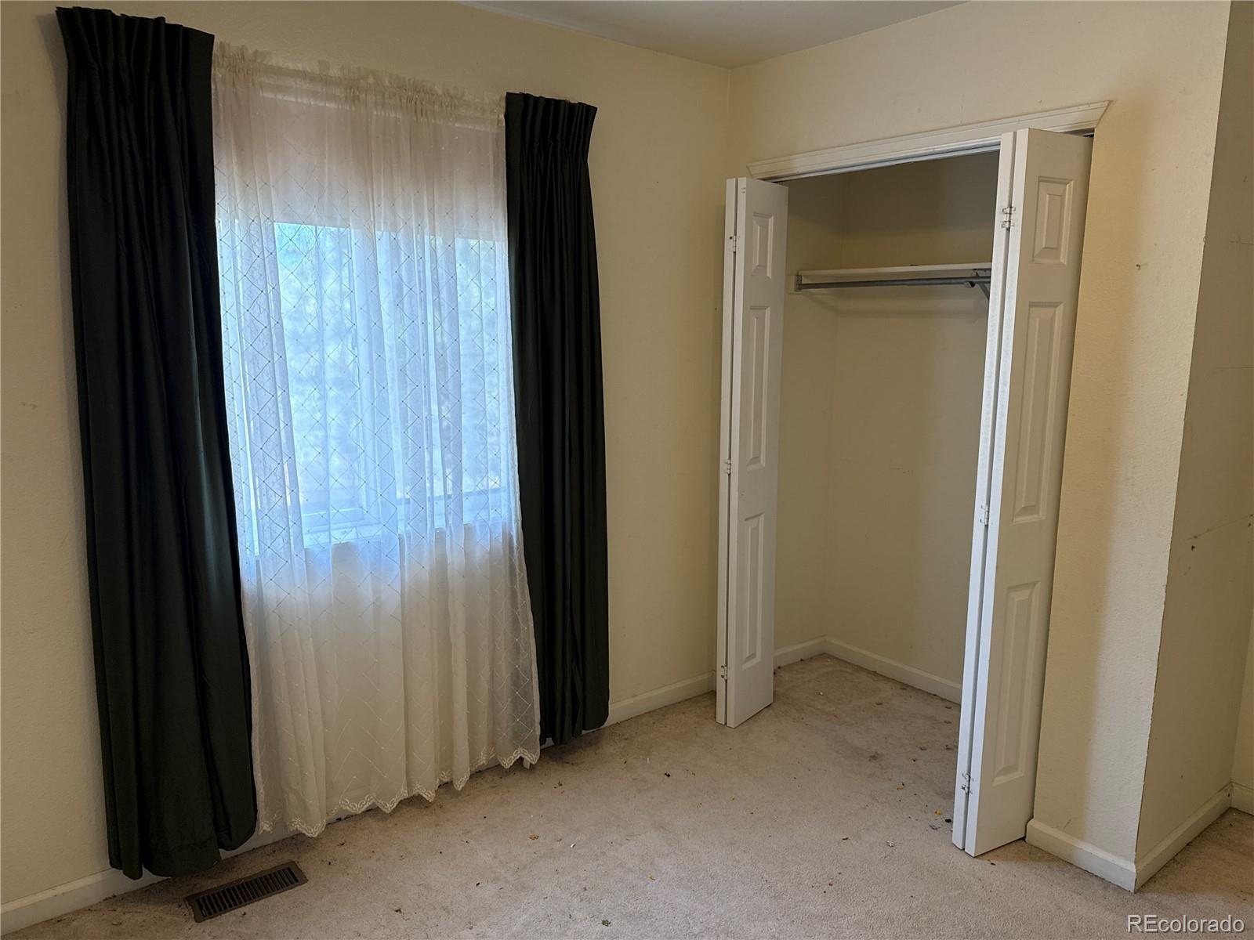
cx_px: 627
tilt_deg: -7.5
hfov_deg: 71.6
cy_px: 470
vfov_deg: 56.8
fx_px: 869
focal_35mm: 24
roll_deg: +0.5
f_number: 1.78
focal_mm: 6.76
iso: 160
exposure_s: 1/132
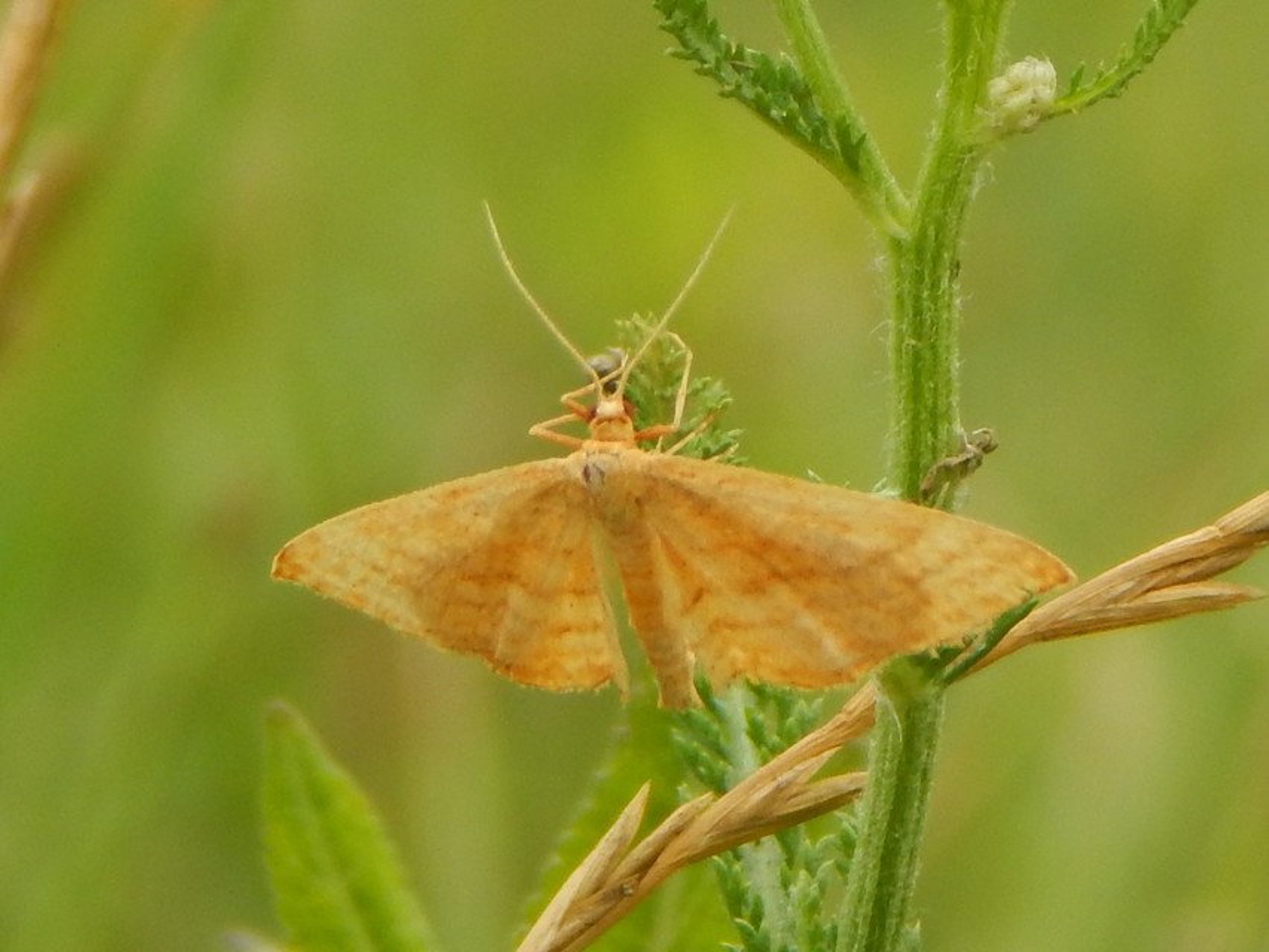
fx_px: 11549
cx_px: 634
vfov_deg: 4.7
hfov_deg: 6.3
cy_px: 476
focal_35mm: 315
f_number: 5.7
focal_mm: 56.5
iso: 125
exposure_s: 1/200
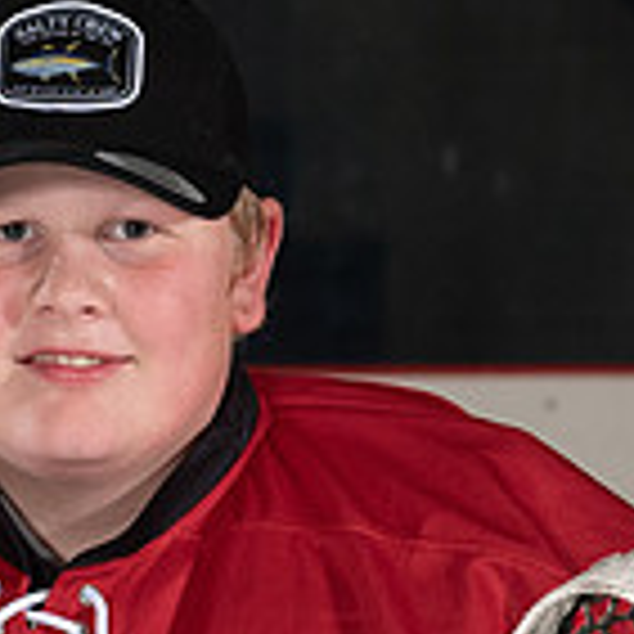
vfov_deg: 3.3
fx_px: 10879
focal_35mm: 525
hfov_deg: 3.3
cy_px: 265
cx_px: 44
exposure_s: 1/200
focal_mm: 85
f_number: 7.1
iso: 500
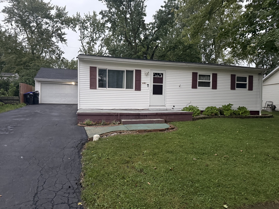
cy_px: 104
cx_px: 140
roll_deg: -0.8
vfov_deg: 56.8
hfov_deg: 71.6
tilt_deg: -0.6
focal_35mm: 24
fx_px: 193
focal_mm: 6.76
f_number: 1.78
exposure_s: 1/39
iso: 1000
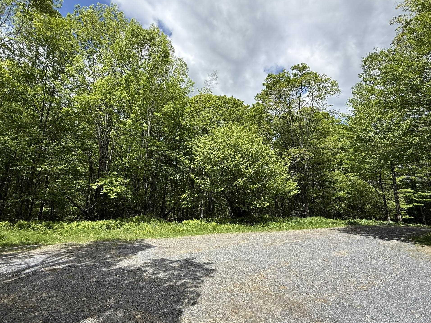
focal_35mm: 15
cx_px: 213
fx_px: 187
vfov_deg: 81.8
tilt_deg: +11.3
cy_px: 164
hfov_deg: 98.2
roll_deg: +0.8
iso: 64
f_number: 2.2
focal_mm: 2.22
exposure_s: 1/985
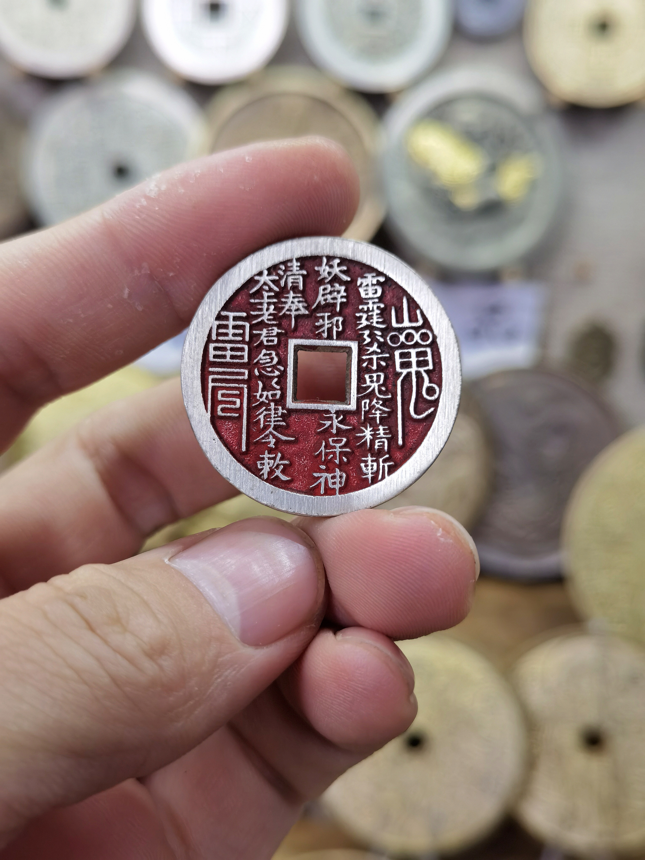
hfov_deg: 32.2
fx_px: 1118
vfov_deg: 42.1
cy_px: 430
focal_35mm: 45
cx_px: 322
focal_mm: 6.67
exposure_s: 1/100
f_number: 1.9
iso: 100
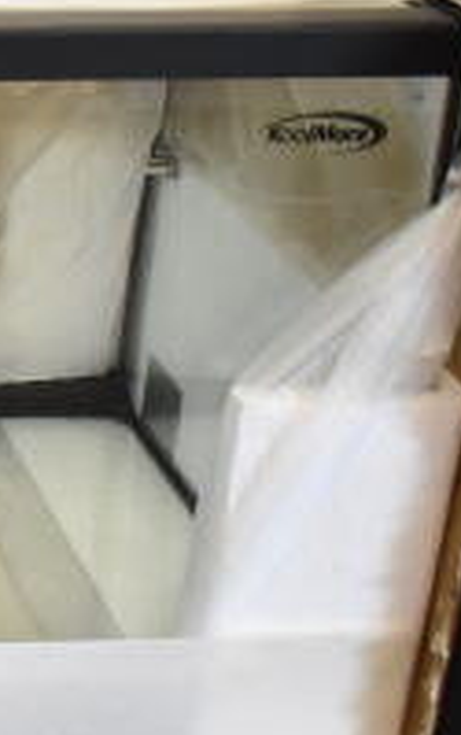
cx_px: -609
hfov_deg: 10.6
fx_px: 2154
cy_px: 319
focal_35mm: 108
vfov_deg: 19.3
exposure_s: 1/60
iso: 1600
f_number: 3.8
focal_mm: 23
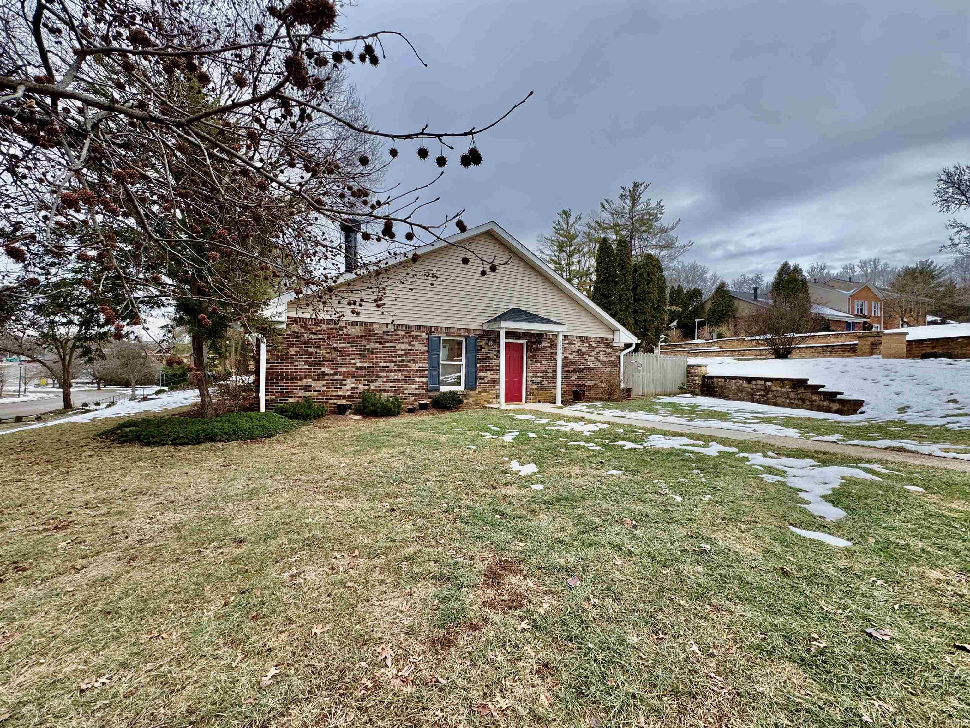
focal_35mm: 14
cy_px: 364
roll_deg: -1.2
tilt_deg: -0.2
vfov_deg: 85.7
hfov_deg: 102.1
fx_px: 392
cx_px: 485
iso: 40
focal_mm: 2.22
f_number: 2.2
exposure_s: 1/206
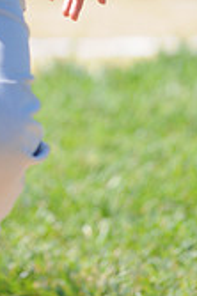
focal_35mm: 1562
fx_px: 12847
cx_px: -79
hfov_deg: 0.9
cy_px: -214
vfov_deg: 1.3
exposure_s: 1/1250
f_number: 4
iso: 400
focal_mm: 300
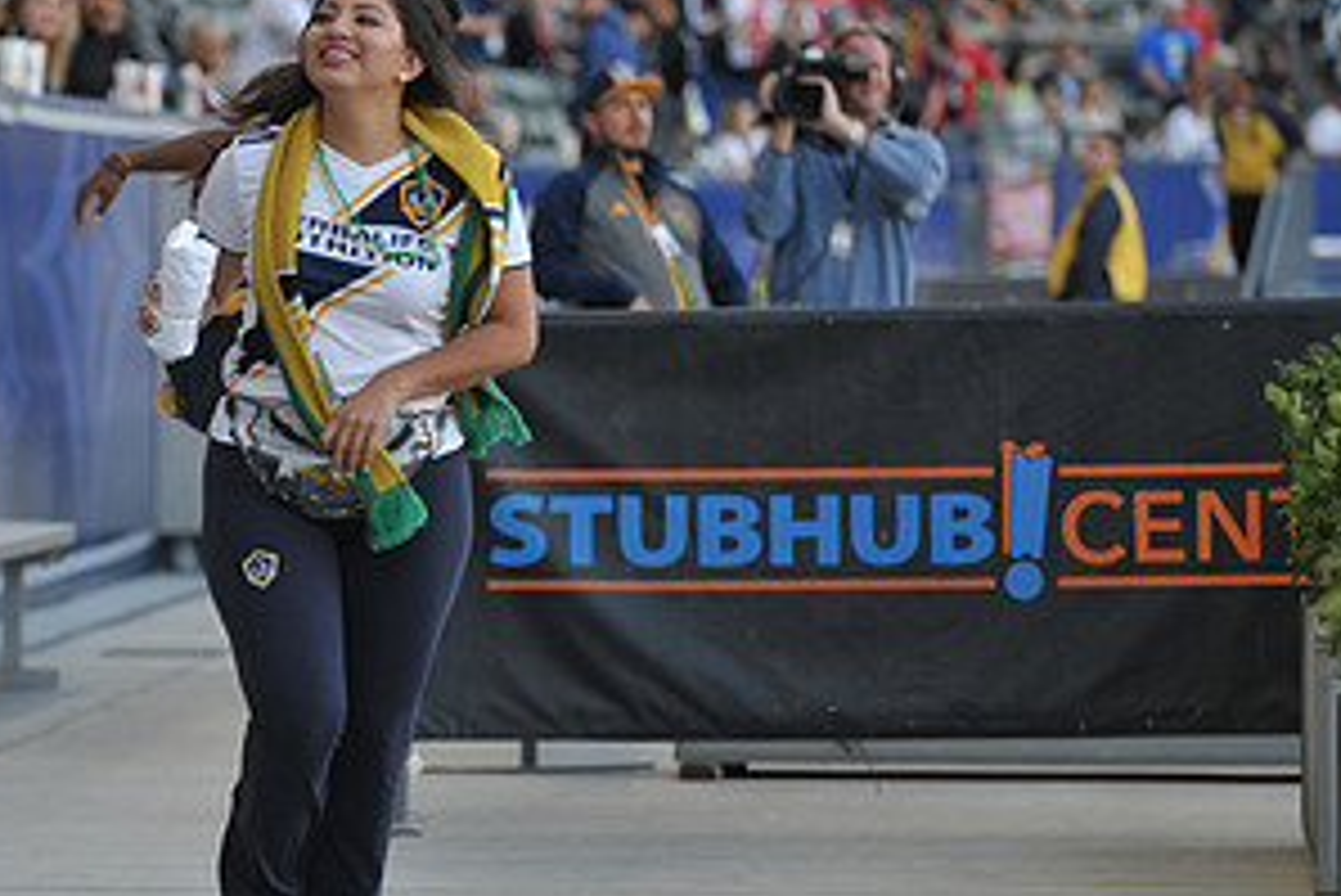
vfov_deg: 5.7
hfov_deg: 8.5
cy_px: 446
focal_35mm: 243
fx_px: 9056
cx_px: 310
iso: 800
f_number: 2.8
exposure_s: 1/640
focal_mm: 125
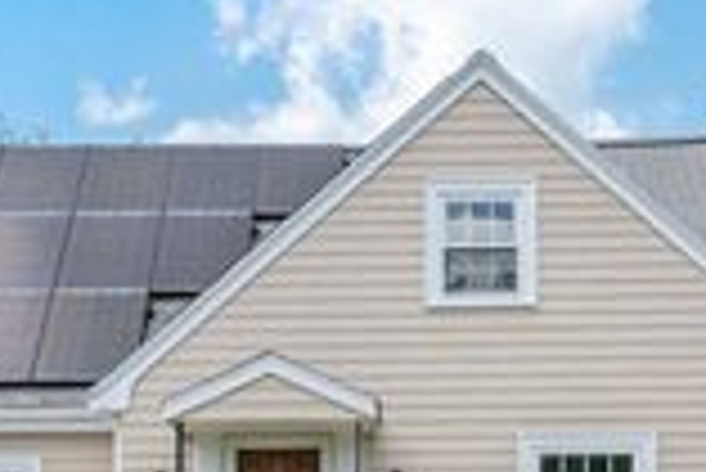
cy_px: 533
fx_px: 1747
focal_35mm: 89
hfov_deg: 22.7
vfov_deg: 15.0
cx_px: 517
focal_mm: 28
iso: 100
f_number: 22
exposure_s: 1/20
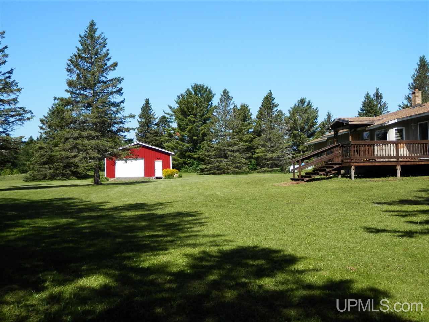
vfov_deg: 41.8
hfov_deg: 54.0
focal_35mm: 34
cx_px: 214
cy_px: 161
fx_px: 421
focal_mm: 6.2
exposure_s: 1/640
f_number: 3.5
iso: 80
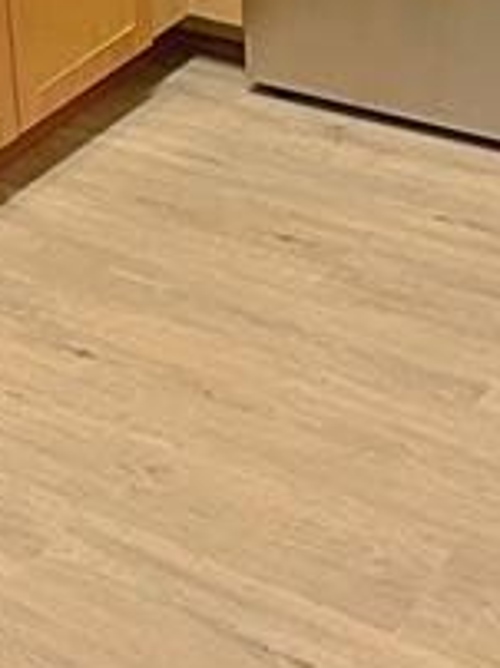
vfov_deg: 17.1
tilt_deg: -8.0
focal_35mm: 99
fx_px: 1911
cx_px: -76
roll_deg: +3.9
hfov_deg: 14.5
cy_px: -456
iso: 160
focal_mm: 4.25
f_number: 1.8
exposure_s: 1/60
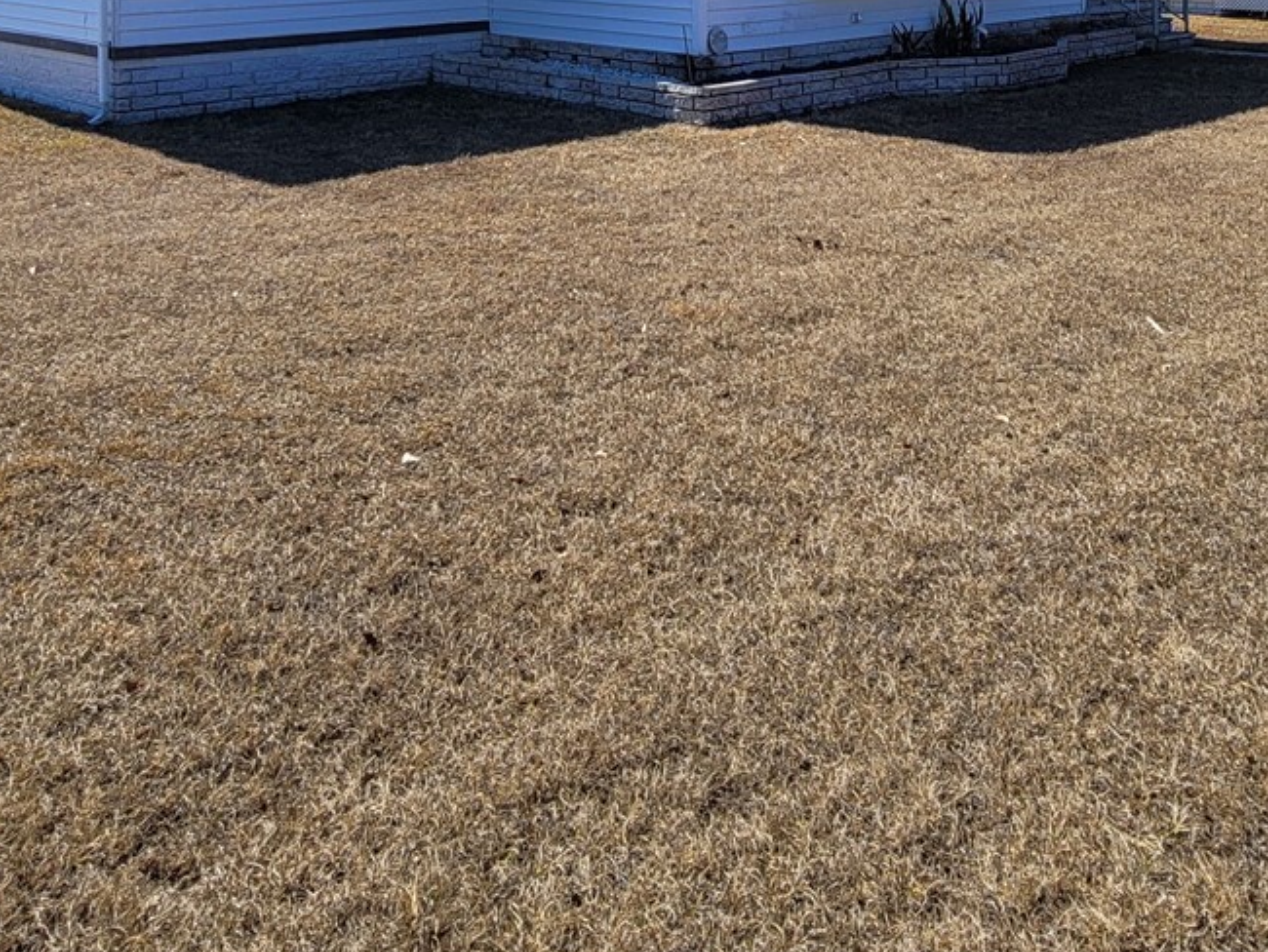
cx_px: 691
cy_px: -70
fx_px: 1173
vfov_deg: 37.7
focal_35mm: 32
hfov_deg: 56.7
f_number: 2.2
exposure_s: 1/2027
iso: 50
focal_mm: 2.2
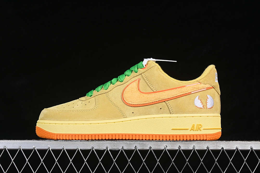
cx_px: 130
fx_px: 542
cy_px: 86
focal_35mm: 75
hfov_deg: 27.0
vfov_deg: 18.2
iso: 160
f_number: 8
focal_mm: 50
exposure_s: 1/80
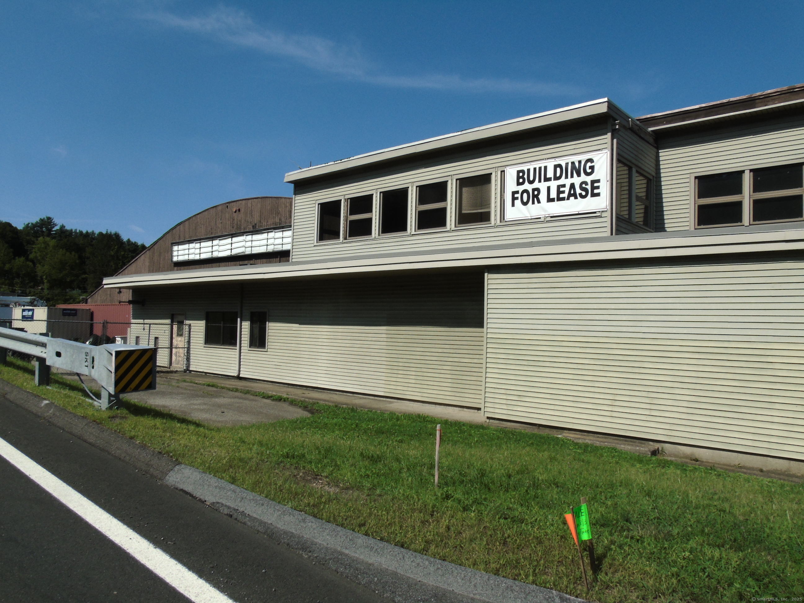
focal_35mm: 25
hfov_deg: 69.4
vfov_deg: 54.9
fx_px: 581
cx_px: 402
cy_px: 302
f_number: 3.4
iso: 80
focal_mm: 4.4
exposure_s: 1/500
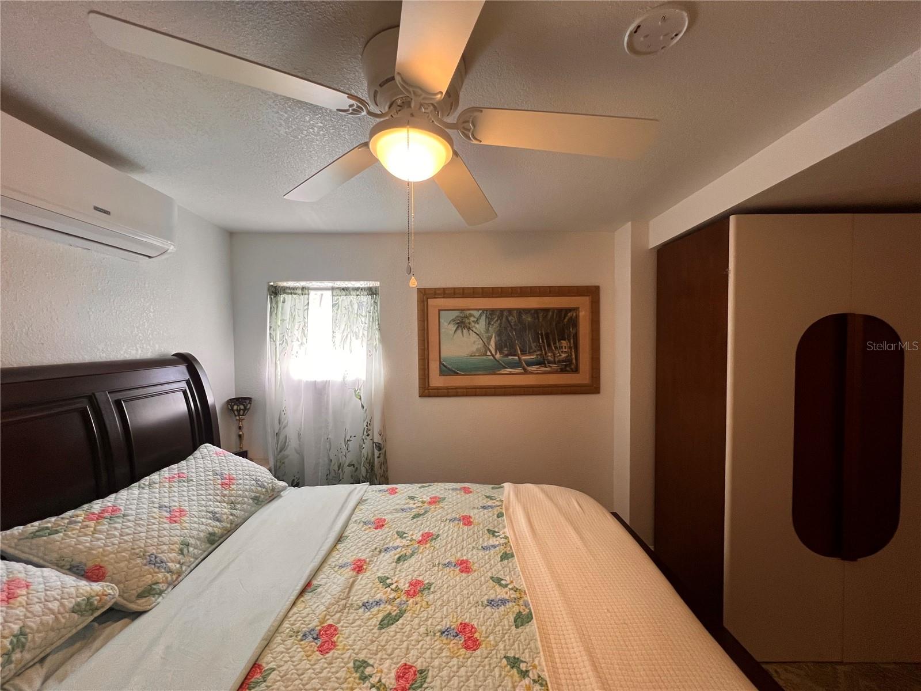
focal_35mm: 13
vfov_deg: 89.9
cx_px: 460
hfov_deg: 106.2
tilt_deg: -1.3
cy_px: 346
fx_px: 346
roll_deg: +0.2
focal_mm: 1.57
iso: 200
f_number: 1.8
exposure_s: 1/120
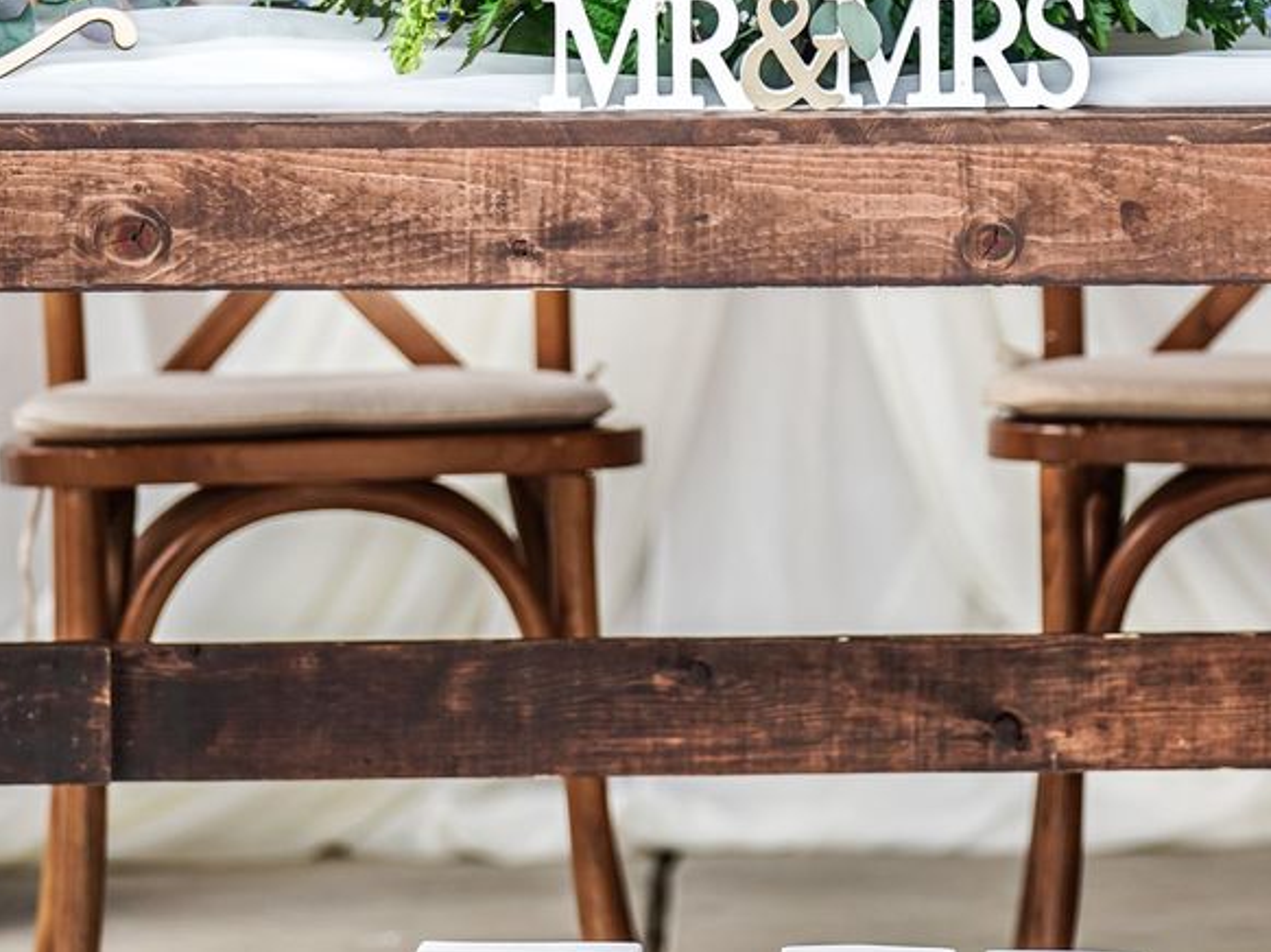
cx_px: 747
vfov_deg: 3.6
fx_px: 15195
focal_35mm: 414
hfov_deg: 4.8
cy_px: 381
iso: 100
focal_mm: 167
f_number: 2.8
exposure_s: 1/320
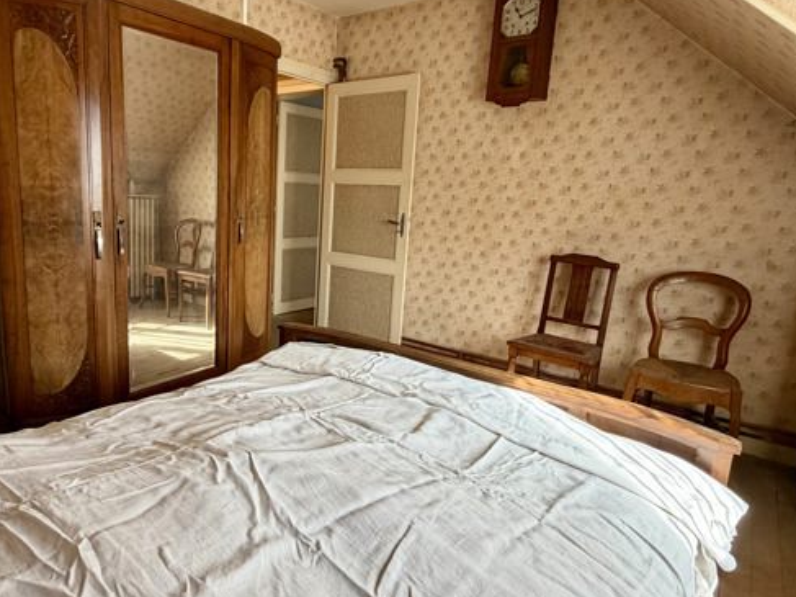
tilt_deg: -11.7
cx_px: 311
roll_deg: -1.4
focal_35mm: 23
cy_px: 285
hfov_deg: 73.0
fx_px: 529
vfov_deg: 58.8
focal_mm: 2.22
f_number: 2.2
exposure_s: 1/121
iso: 160
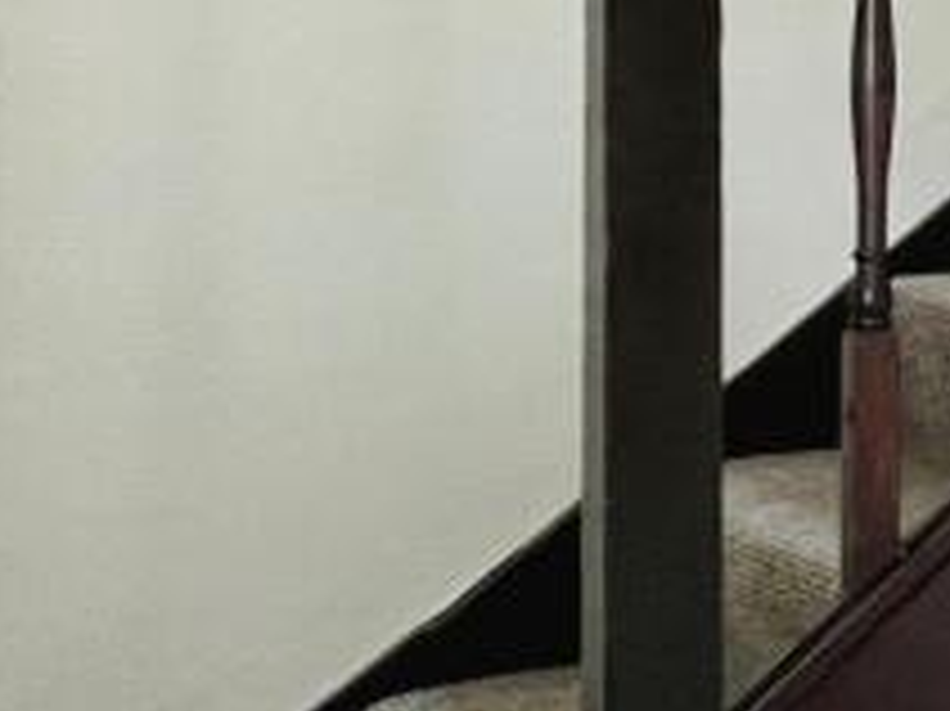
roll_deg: -0.7
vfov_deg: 22.4
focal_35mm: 63
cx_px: 2283
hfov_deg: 15.2
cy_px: -4
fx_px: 1728
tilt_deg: +1.8
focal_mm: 1.57
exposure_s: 1/60
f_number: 1.8
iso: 250
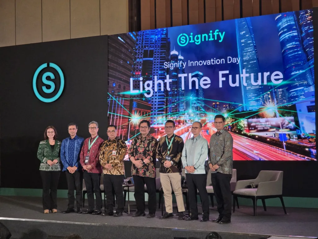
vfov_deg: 21.3
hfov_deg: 28.2
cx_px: 159
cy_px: 120
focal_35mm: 69
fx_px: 634
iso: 160
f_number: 2.4
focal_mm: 7
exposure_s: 1/100
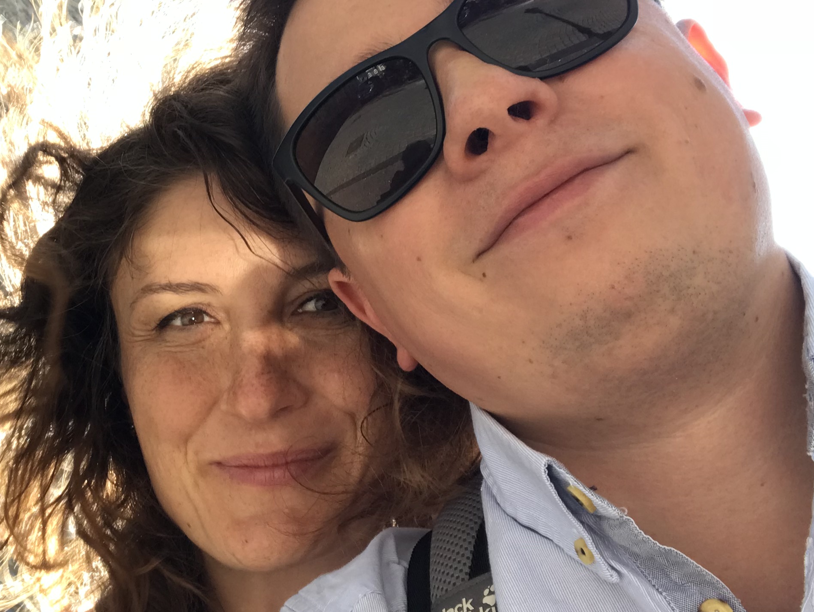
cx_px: 278
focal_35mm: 52
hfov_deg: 36.5
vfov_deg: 28.0
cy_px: 264
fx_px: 1224
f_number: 2.2
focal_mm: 2.87
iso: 25
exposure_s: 1/110
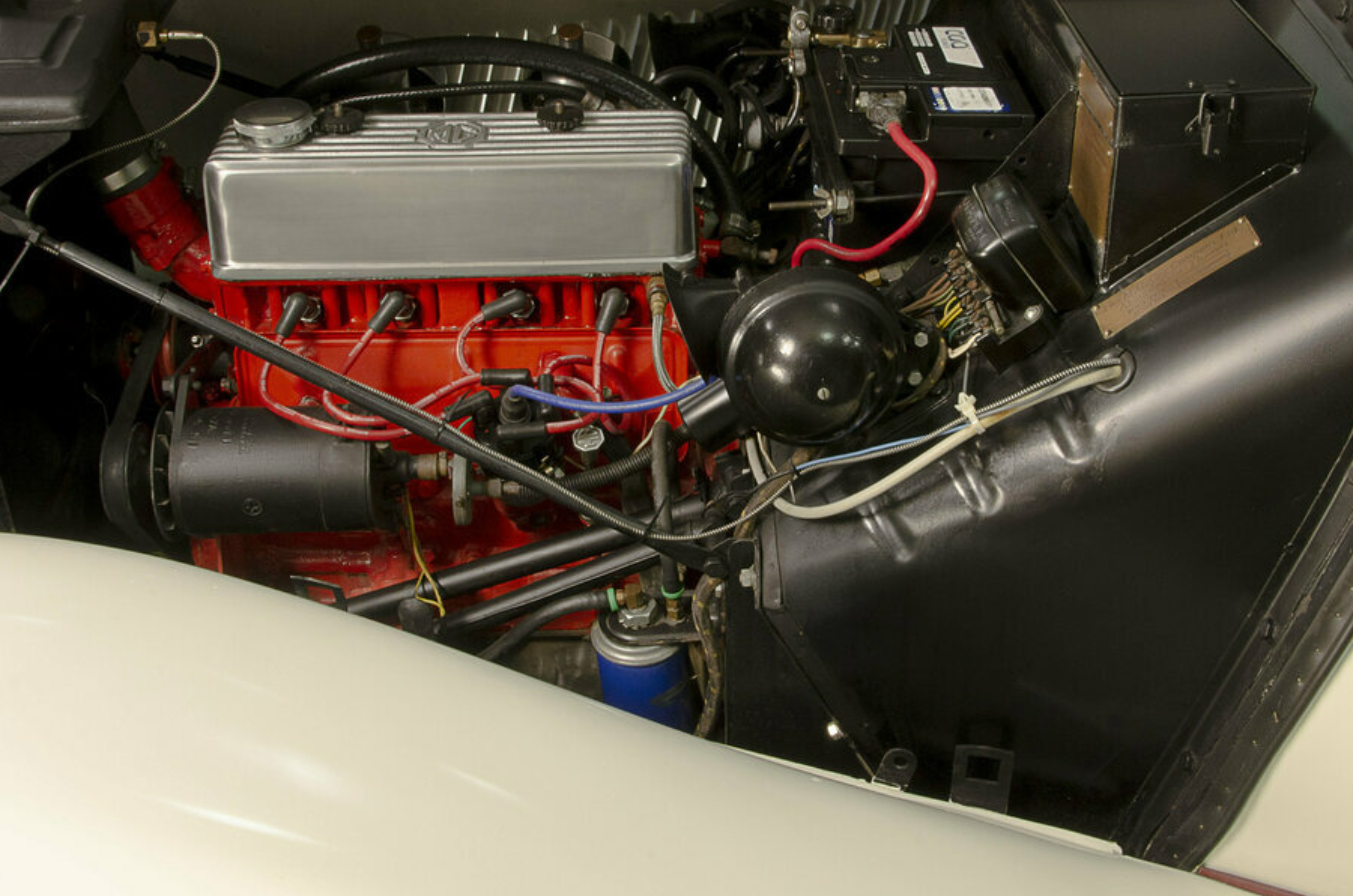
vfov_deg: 27.9
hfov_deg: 41.2
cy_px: 353
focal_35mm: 48
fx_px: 1800
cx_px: 735
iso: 250
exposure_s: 3
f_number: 25
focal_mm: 24
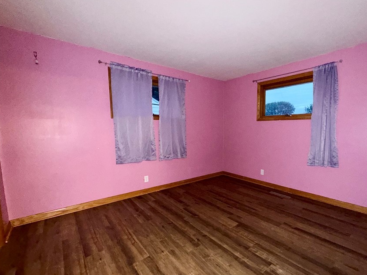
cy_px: 148
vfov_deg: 74.6
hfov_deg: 89.9
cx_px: 219
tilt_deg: -6.4
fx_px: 180
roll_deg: -0.3
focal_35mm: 17
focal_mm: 2.22
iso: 320
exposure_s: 1/16
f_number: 2.2
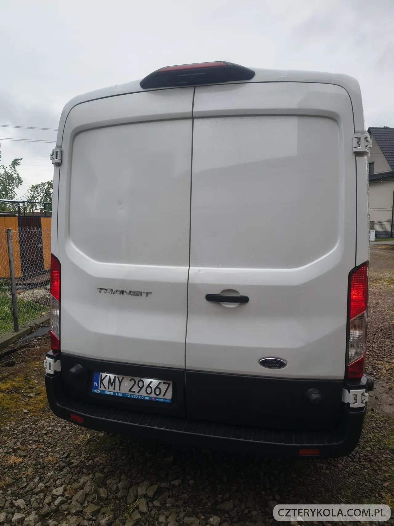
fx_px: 364
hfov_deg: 56.8
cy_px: 263
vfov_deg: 71.6
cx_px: 197
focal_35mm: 24
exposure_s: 1/251
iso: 100
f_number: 1.8
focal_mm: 5.56
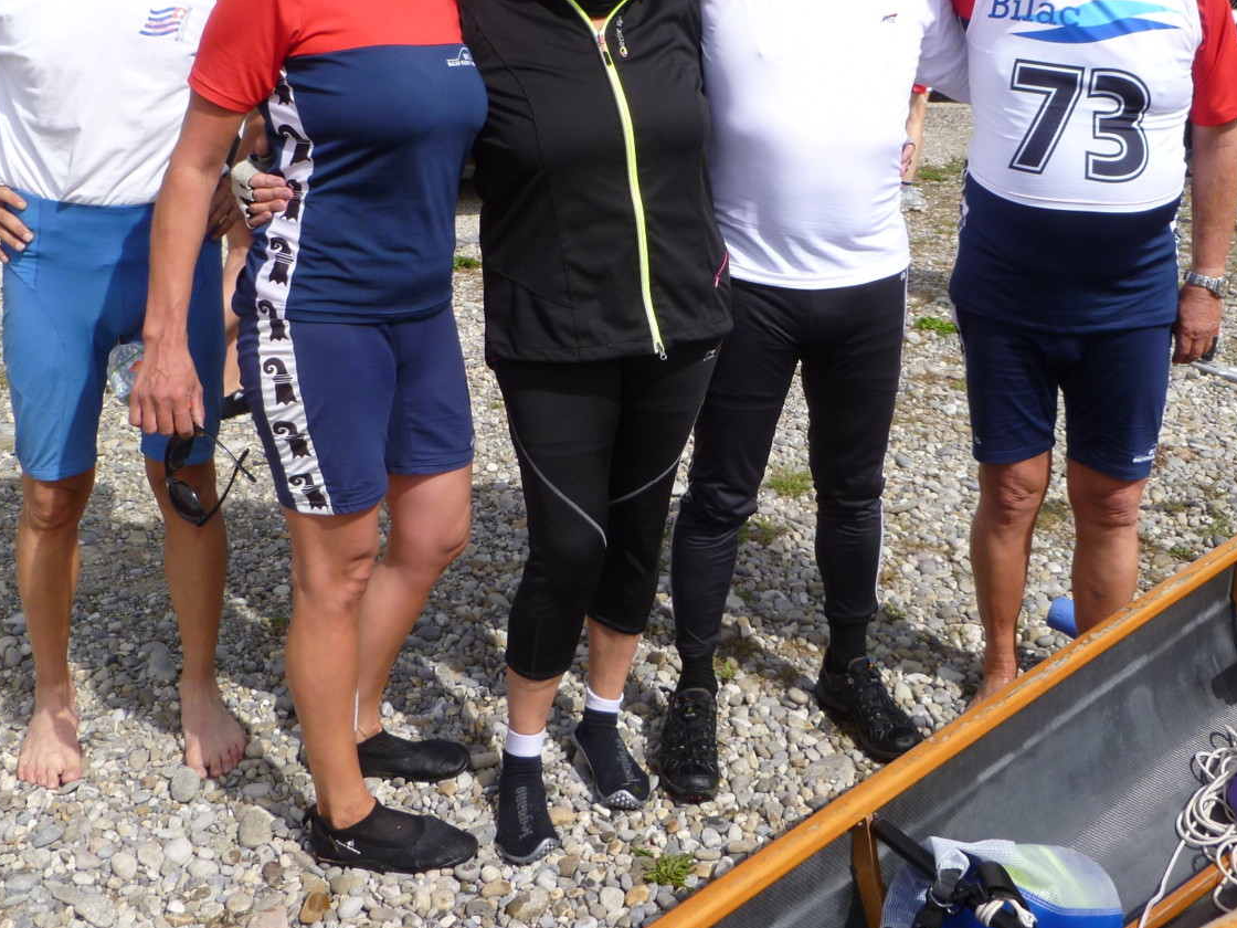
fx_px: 1429
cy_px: 273
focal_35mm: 40
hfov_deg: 46.7
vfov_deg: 35.4
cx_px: 677
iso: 80
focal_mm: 5
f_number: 3.3
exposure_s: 1/800
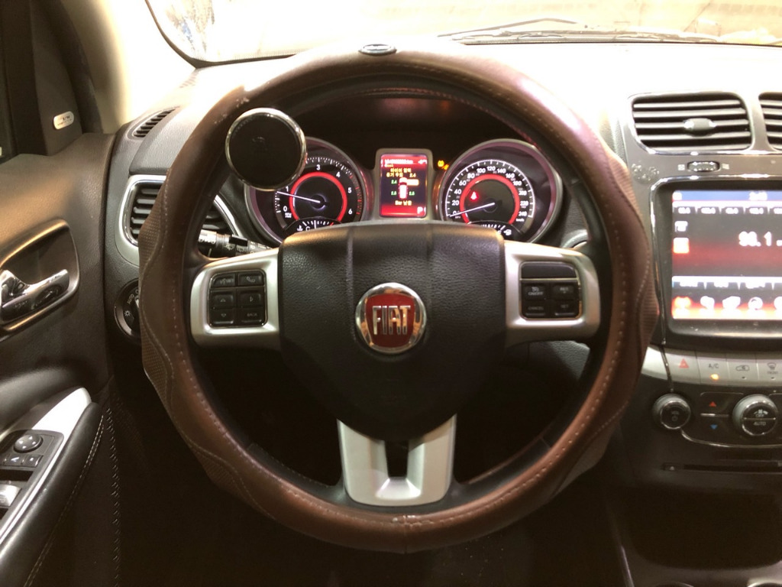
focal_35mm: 28
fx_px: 633
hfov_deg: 63.4
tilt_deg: -30.2
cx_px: 391
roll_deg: +0.6
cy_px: 294
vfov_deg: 49.7
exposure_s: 1/4
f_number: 1.8
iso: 100
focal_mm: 3.99
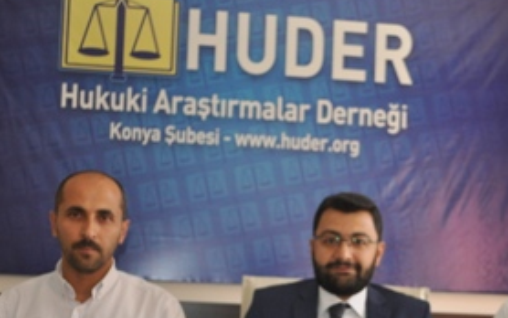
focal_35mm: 69
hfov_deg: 29.6
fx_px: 956
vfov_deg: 18.7
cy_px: 245
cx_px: 318
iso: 800
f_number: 4.5
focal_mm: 28
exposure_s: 1/100
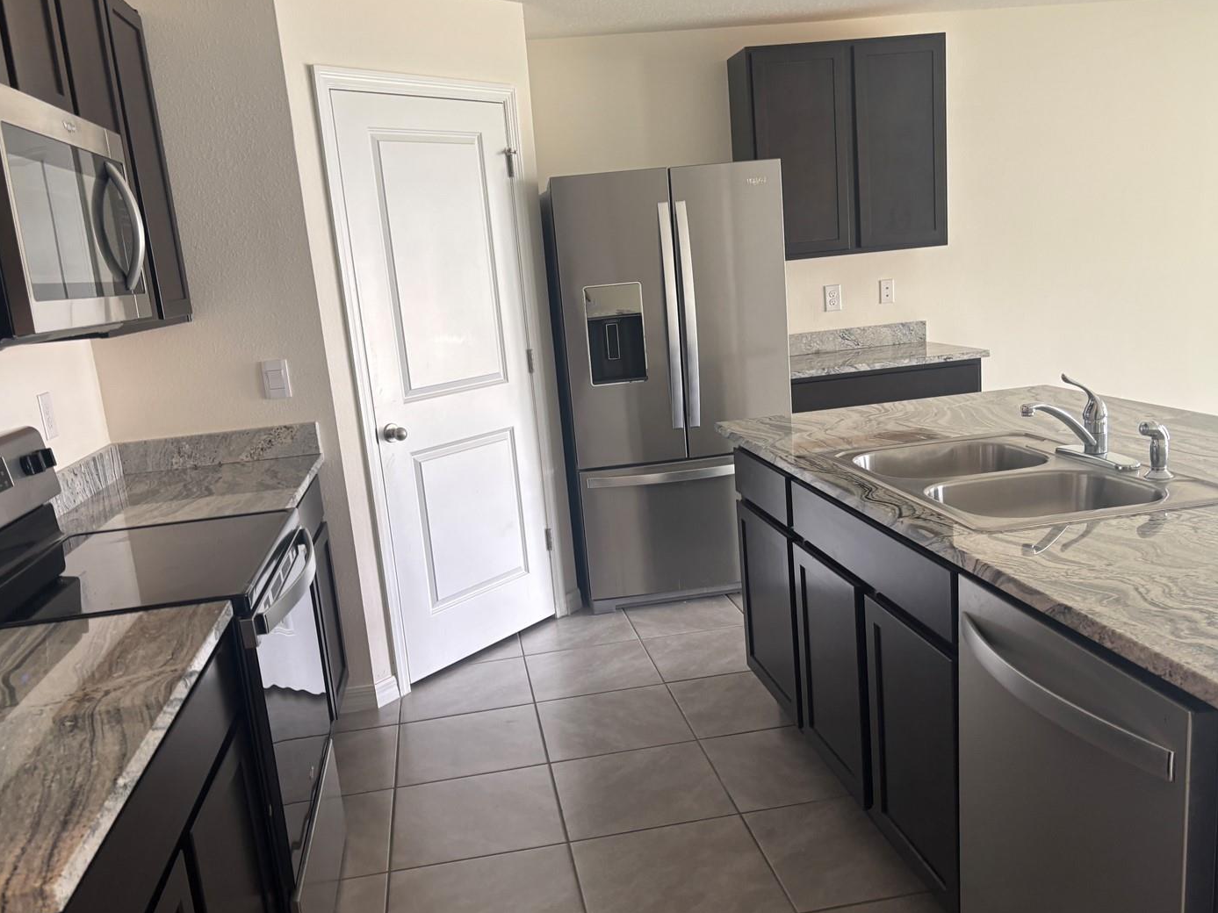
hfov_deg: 60.0
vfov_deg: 46.8
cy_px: 488
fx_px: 1055
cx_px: 602
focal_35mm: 30
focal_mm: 5.96
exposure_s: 1/60
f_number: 1.6
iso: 100
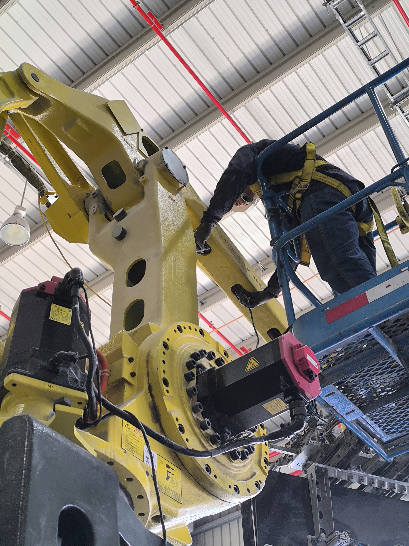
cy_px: 273
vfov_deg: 41.2
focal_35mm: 46
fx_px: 725
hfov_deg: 31.5
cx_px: 204
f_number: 1.65
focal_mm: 6.14
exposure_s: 1/100
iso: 320
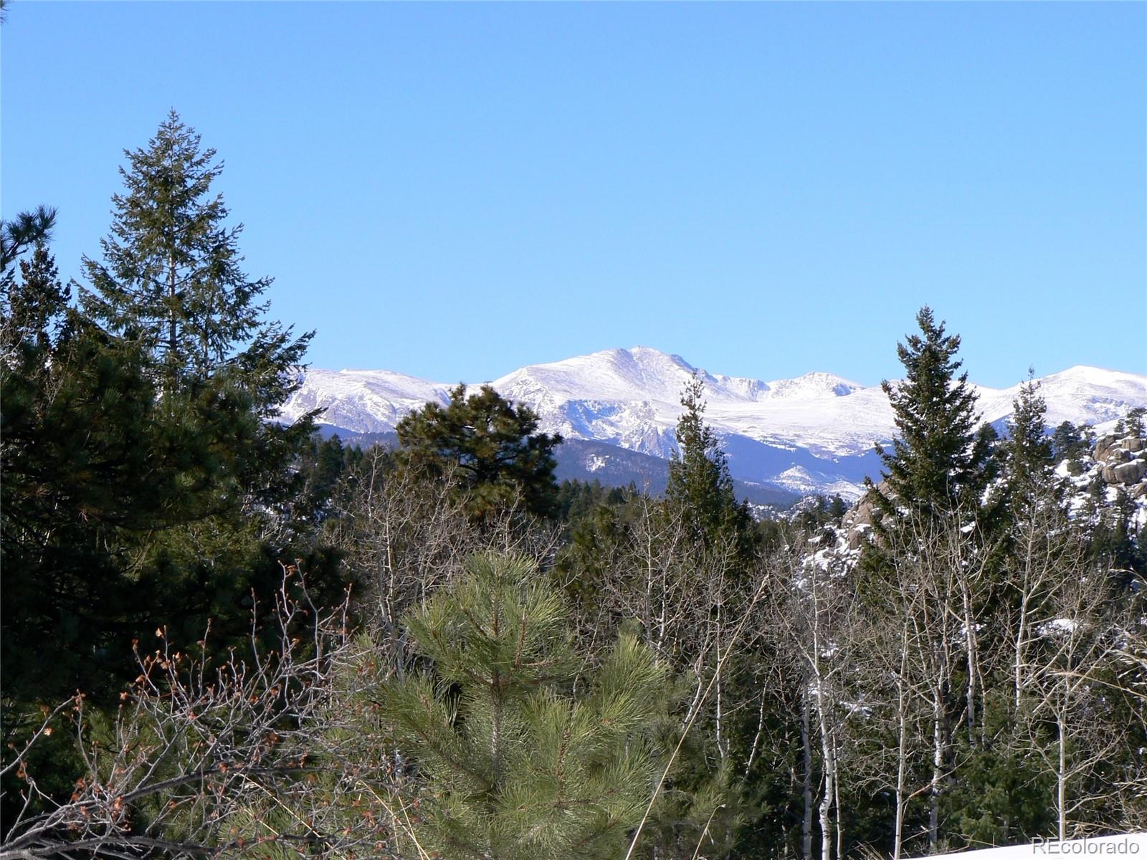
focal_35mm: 127
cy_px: 430
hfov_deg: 15.5
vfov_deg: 11.7
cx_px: 574
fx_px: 4208
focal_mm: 21.2
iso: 80
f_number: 6.3
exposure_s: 1/400
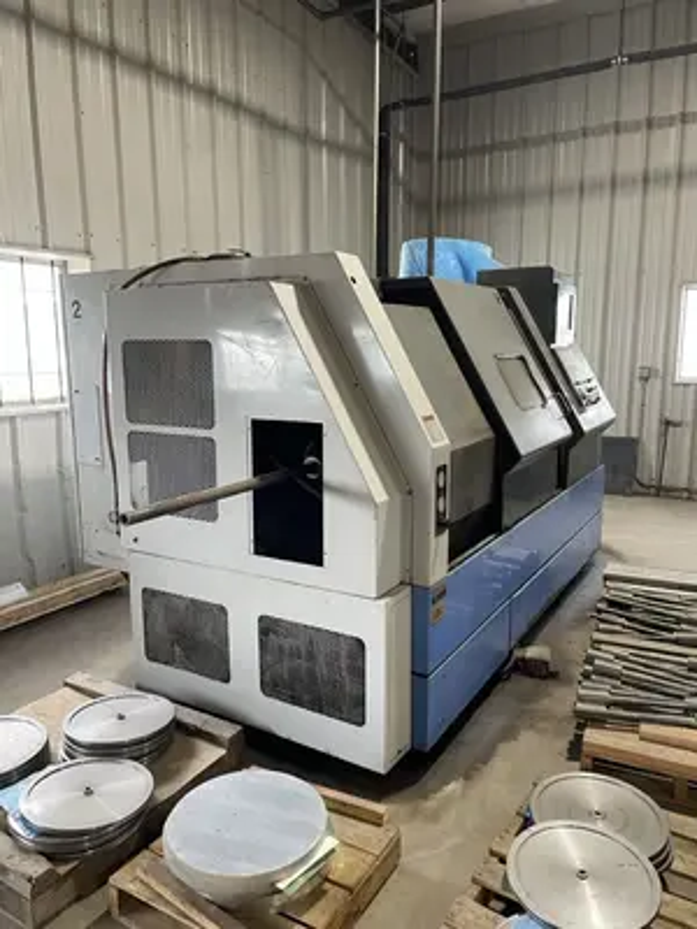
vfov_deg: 67.3
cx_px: 348
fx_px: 698
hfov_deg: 53.1
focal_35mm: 26
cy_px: 464
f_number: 1.6
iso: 125
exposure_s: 1/99
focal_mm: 4.2
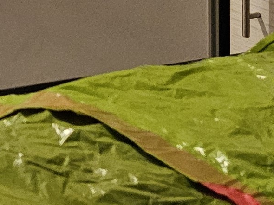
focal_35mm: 156
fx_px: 1234
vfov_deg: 7.8
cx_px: -537
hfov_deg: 9.8
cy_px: -476
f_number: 1.7
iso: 800
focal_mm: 6.3
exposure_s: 1/100
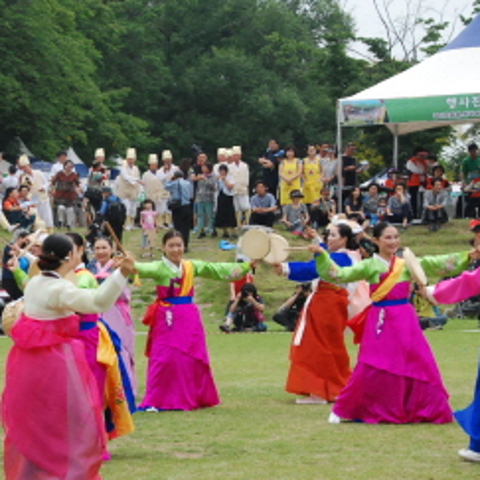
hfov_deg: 13.2
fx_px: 2055
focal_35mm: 131
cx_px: 36
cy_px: 233
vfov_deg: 13.3
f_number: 10
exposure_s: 1/400
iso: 800
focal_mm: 50
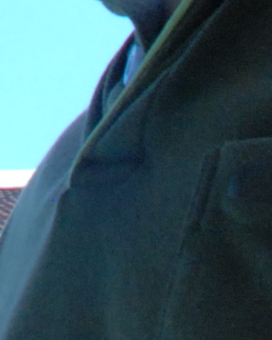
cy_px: -562
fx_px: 2071
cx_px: -376
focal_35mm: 206
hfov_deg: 7.1
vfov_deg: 8.3
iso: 640
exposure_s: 1/160
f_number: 13
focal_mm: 18
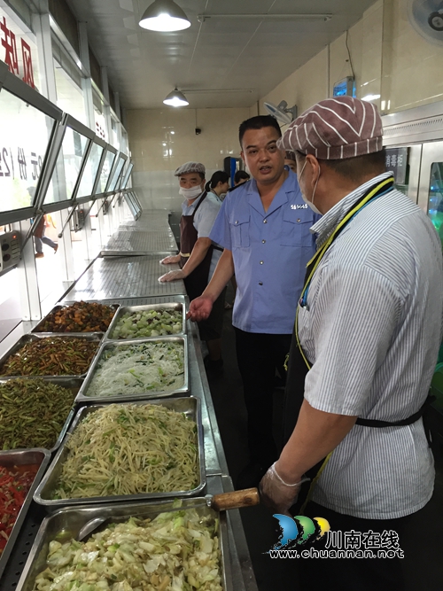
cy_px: 296
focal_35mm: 29
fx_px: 495
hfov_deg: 48.2
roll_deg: +0.6
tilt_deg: -13.6
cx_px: 222
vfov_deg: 61.7
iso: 100
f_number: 2.2
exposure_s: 1/33
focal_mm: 4.15
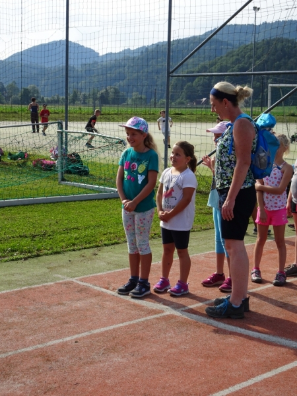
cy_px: 198
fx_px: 686
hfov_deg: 24.4
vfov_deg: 32.2
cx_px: 148
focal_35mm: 60
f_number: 4.5
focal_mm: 10.23
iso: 80
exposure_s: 1/400
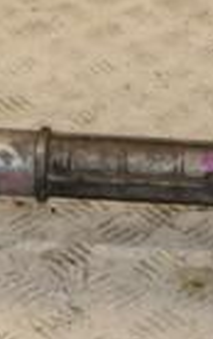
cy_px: 113
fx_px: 1468
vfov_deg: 13.1
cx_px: 257
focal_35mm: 159
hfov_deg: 8.2
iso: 800
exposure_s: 1/200
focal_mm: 24
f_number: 6.3
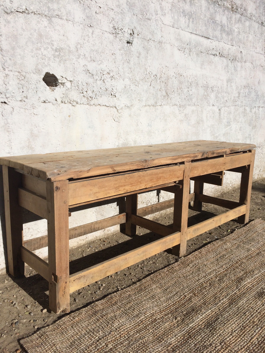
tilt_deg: -14.5
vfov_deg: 61.7
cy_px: 176
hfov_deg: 48.2
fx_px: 296
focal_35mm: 29
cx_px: 132
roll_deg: +1.1
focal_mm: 4.15
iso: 32
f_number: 2.2
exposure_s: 1/5128
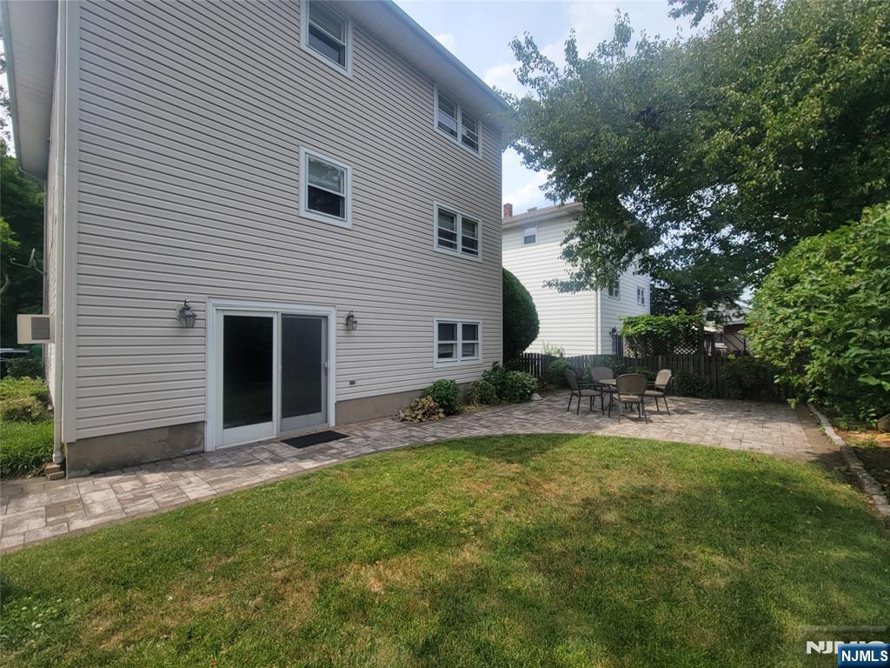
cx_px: 445
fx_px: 334
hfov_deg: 106.2
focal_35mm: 13
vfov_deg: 89.9
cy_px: 334
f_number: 2.2
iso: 50
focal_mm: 2.2
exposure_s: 1/939
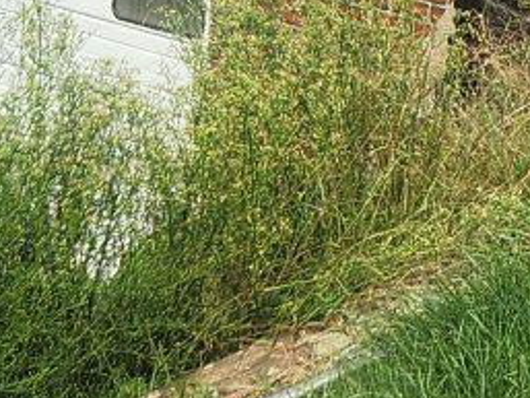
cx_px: 978
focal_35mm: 183
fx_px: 2803
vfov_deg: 7.4
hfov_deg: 10.2
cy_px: -705
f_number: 1.8
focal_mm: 5.4
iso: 20
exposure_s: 1/2088
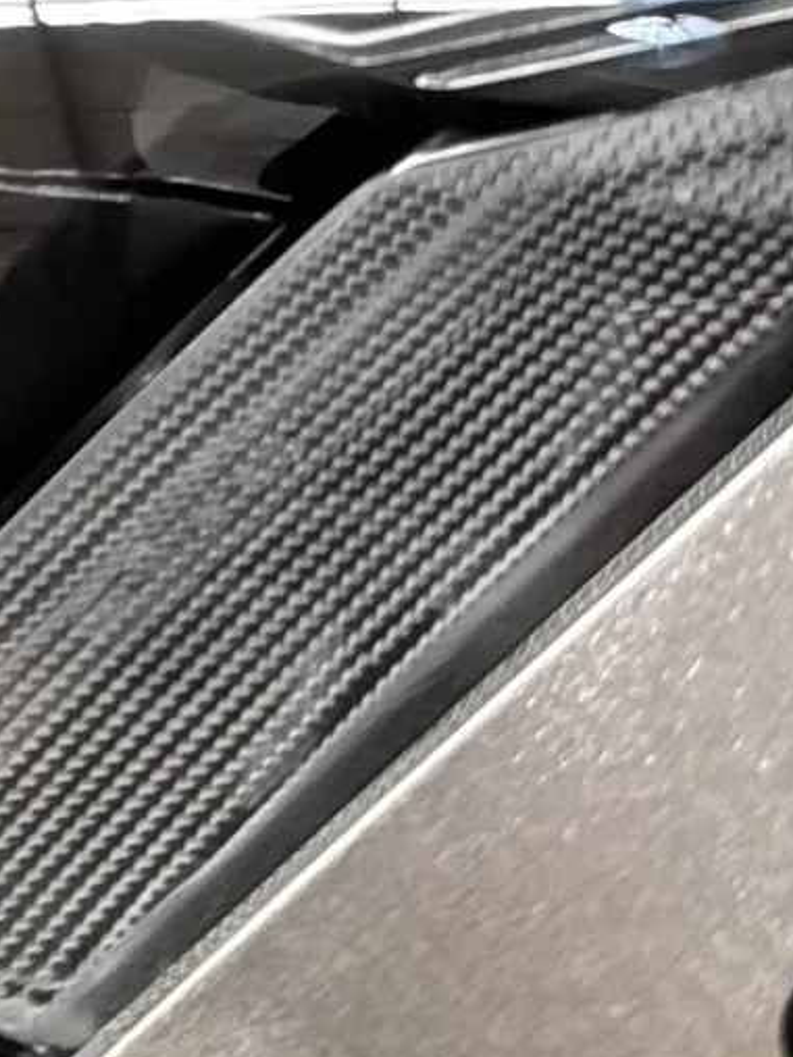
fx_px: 3696
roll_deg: +3.8
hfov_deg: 11.1
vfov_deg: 15.2
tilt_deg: -15.6
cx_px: -816
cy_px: -481
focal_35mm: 121
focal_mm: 6.8
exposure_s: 1/89
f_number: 1.8
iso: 200
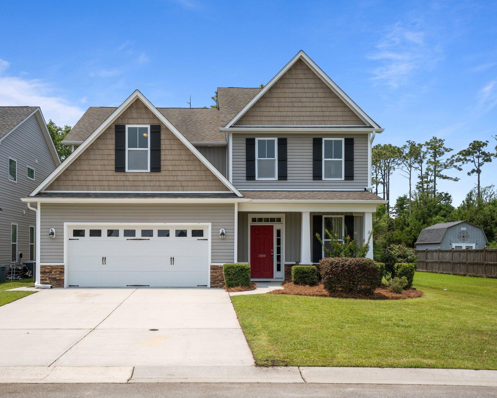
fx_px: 559
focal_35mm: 38
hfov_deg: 47.8
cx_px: 212
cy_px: 201
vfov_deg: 39.2
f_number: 4
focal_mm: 33
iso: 200
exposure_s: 1/2000
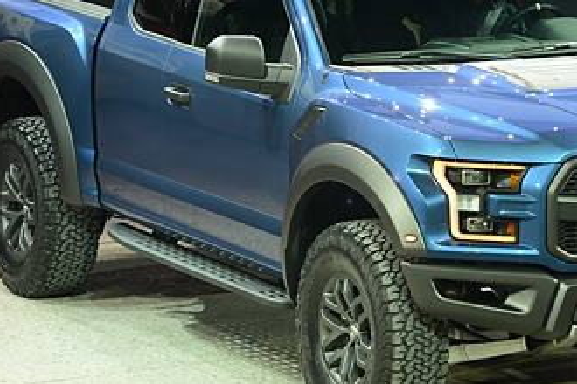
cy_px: 126
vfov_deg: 6.2
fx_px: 3558
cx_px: 406
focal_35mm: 222
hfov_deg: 9.3
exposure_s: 1/80
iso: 400
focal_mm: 122
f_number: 6.3
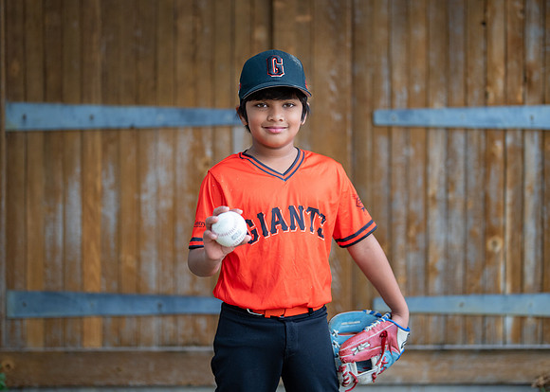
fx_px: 962
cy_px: 165
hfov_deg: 31.9
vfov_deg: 23.1
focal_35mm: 62
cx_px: 286
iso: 500
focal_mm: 50
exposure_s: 1/640
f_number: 1.2
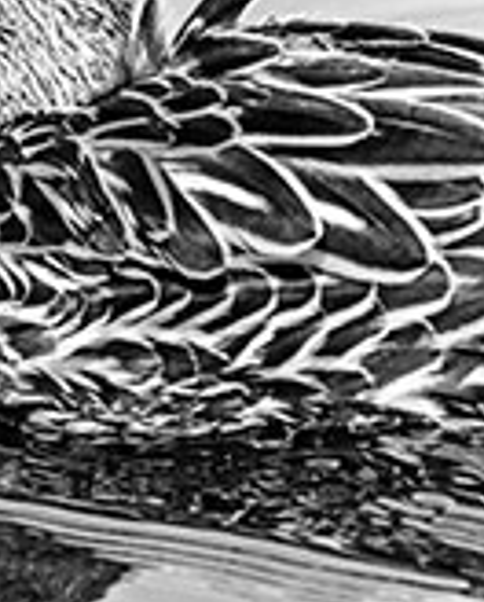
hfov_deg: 0.7
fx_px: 38159
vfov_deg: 0.9
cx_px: 279
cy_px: 329
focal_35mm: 2139
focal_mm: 750
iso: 3200
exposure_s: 1/3200
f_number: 12
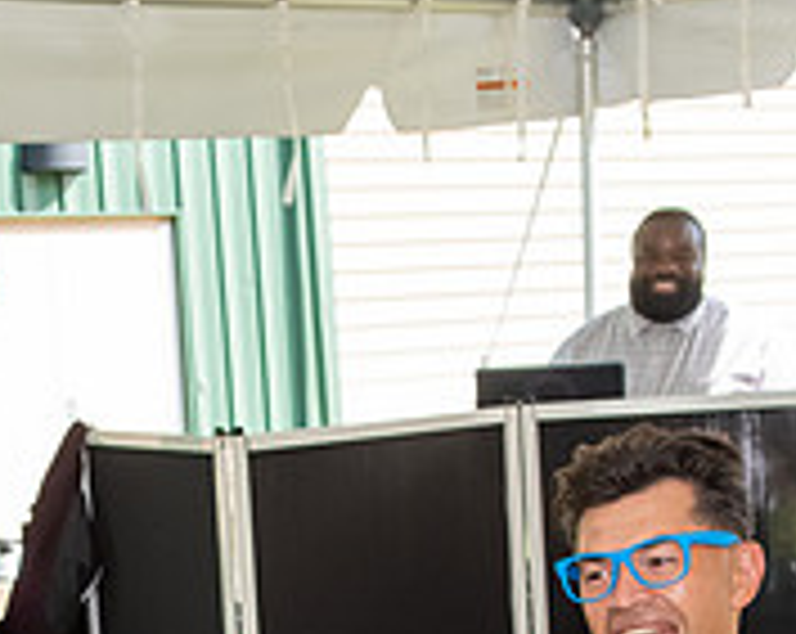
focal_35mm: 117
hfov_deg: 16.4
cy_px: 751
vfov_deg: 12.8
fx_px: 2752
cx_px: 176
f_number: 6.3
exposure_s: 1/250
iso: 400
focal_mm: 23
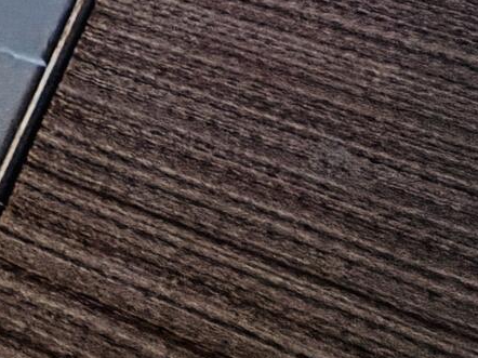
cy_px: -672
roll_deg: -2.1
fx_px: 1311
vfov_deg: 11.0
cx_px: -701
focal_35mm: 95
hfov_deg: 13.8
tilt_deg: -2.7
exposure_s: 1/121
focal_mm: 2.22
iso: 320
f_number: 2.2
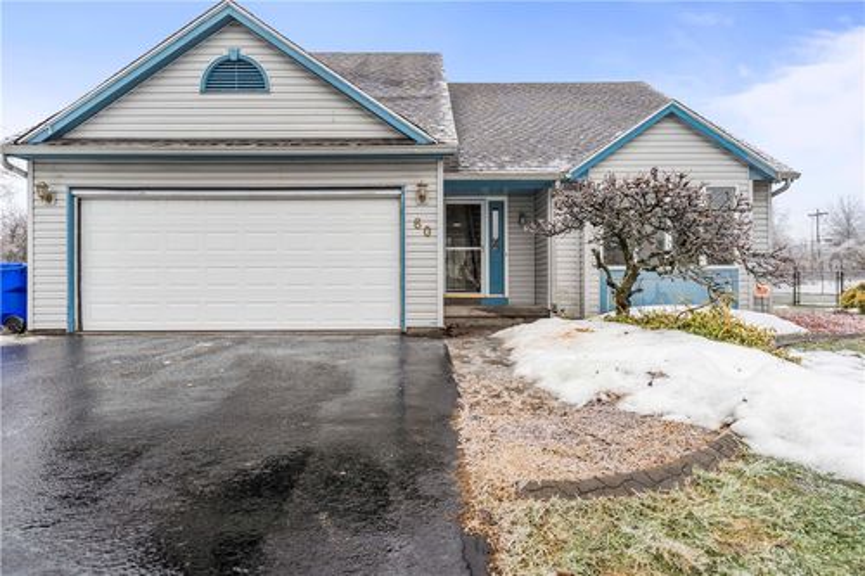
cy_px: 288
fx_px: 480
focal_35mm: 20
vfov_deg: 61.9
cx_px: 432
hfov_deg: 84.0
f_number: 3.5
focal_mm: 20
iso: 320
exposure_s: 1/1250
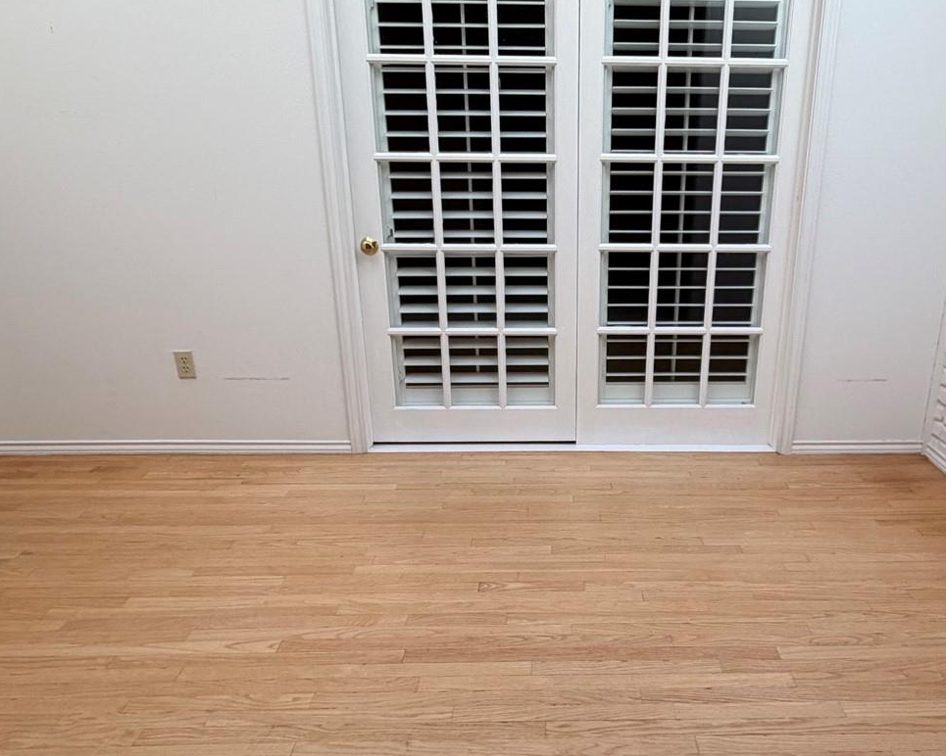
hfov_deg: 59.7
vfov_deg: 49.7
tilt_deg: -21.3
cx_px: 586
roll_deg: -0.9
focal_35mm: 29
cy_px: 443
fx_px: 812
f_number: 2.2
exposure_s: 1/120
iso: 100
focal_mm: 2.22
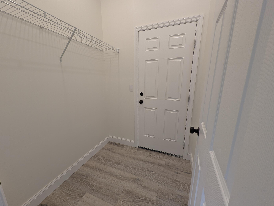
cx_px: 137
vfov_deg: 89.9
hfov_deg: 106.2
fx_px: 103
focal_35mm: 13
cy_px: 103
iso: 38
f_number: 2.2
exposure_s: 1/24
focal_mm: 1.54
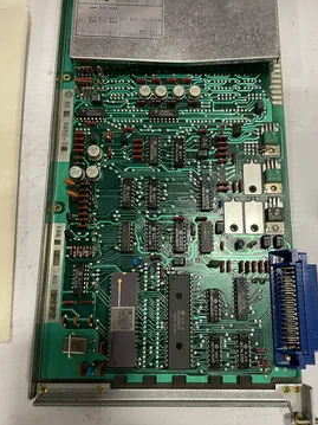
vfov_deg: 61.6
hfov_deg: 48.1
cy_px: 225
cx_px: 175
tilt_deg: -75.4
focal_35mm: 29
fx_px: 355
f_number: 1.6
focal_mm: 4.2
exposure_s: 1/60
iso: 160
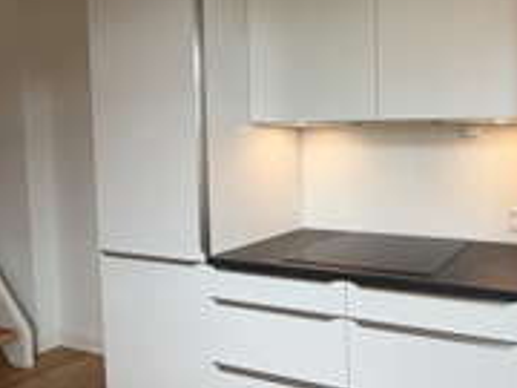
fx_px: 433
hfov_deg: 55.7
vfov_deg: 48.1
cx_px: 438
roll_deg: -0.2
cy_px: 172
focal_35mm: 29
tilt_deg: -3.8
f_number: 2.2
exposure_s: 1/121
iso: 100
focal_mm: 2.22
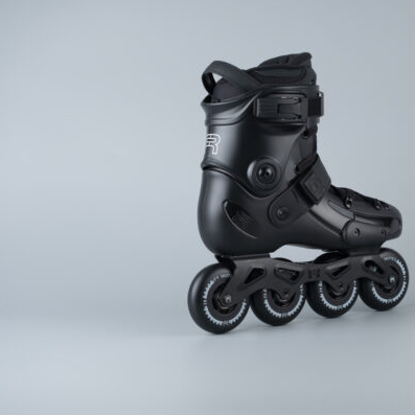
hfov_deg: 23.8
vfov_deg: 24.0
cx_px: 302
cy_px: 207
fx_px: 977
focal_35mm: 72
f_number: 5.6
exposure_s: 1/100
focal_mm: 37.6
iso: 250
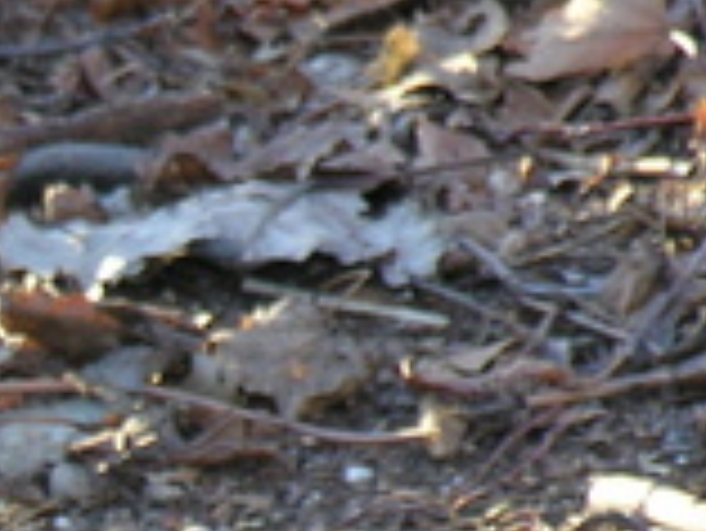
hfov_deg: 1.7
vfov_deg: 1.3
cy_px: 1107
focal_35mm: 1136
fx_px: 23187
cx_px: -1016
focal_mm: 57.3
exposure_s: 1/28.4
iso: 50
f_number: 4.3
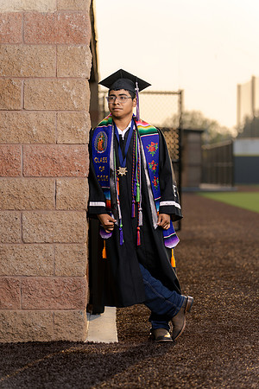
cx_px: 130
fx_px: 1101
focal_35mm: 102
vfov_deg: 20.0
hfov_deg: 13.4
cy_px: 194
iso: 100
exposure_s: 1/1000
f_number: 2.8
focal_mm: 102
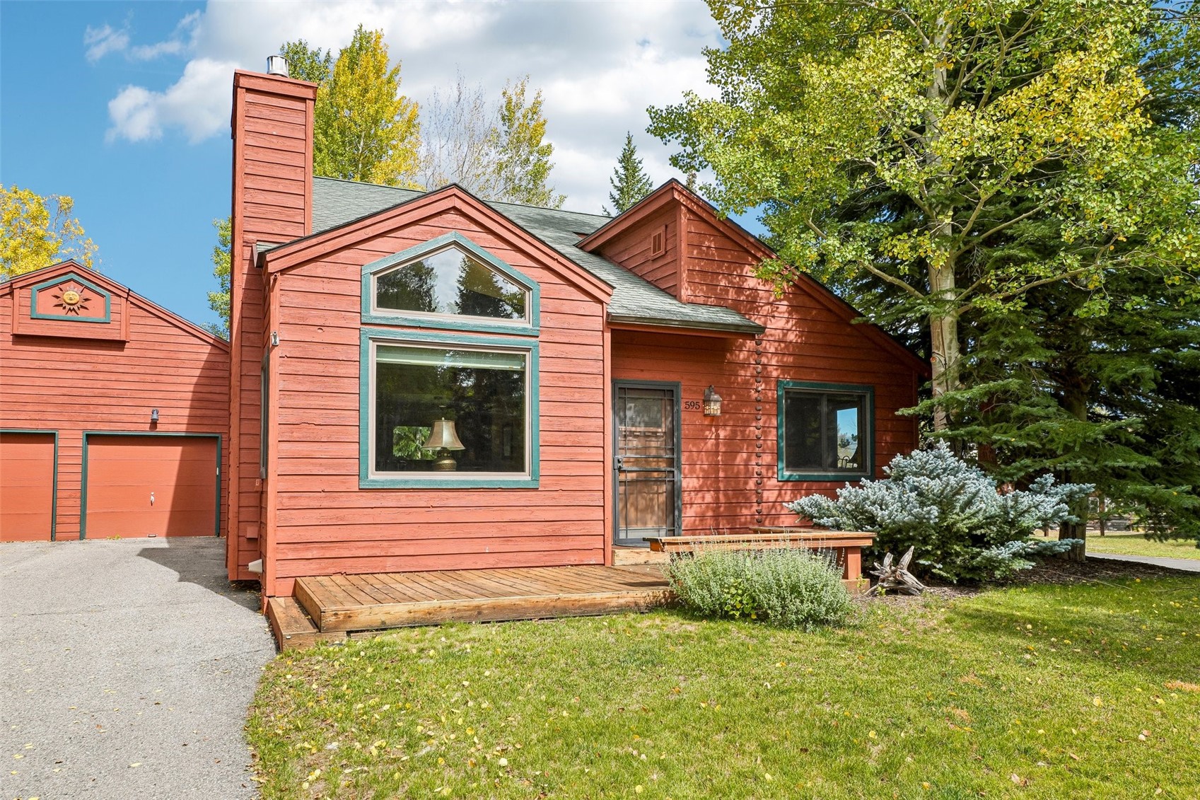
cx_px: 600
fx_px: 800
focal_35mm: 24
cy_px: 400
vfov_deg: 53.1
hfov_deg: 73.7
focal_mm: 16
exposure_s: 1/250
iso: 100
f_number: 8
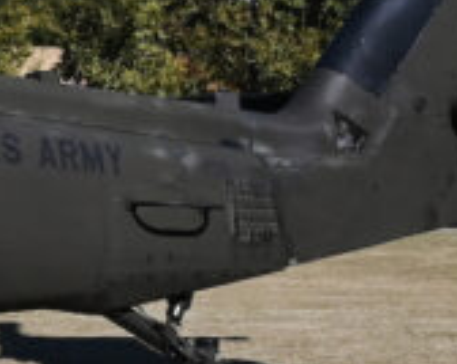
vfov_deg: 8.7
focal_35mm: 172
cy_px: -228
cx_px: -941
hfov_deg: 9.0
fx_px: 2324
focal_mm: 24
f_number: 6.3
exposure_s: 1/3200
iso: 400
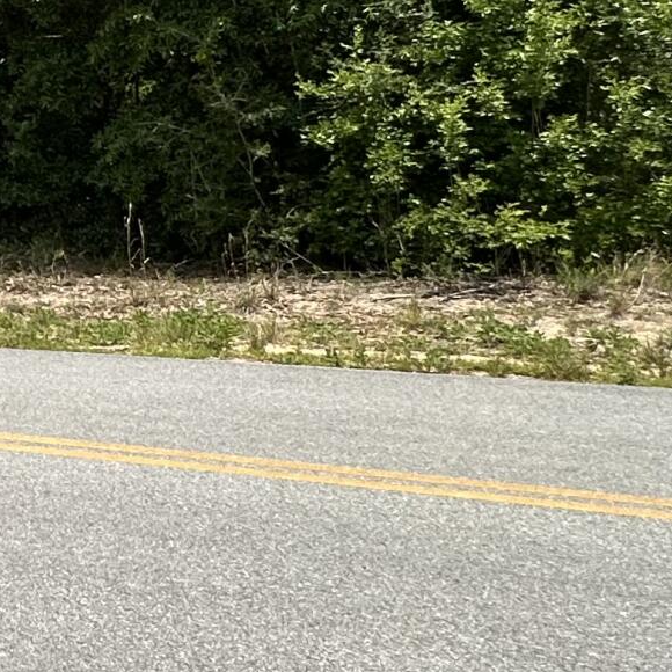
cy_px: 153
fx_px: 1406
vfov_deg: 26.5
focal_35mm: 64
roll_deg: +2.1
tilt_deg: -0.2
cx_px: -641
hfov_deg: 18.5
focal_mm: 2.22
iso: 40
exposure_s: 1/1531
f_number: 2.2
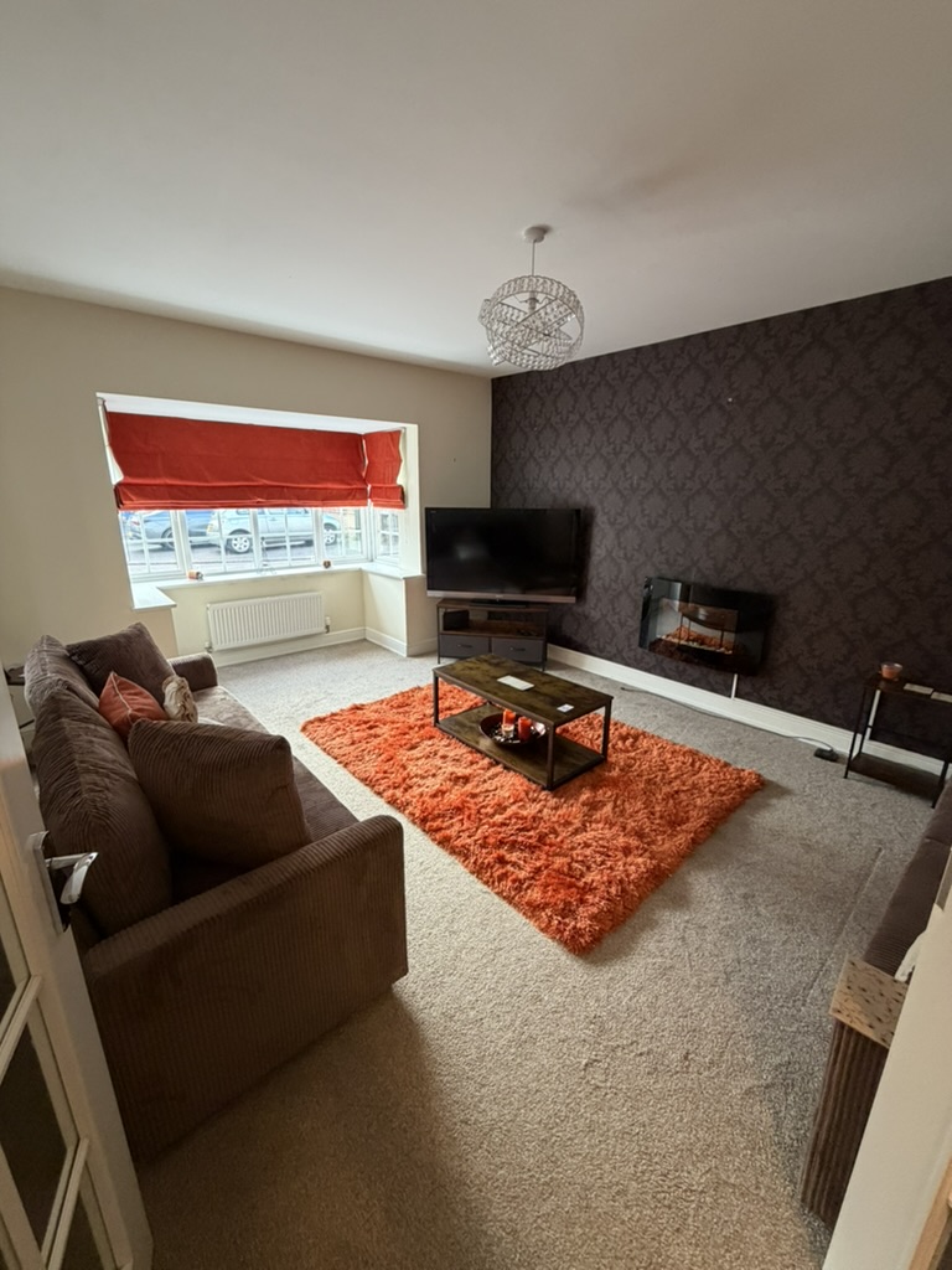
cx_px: 476
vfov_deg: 102.1
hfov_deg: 85.7
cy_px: 635
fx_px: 513
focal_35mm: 14
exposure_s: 1/68
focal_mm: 2.22
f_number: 2.2
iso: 320
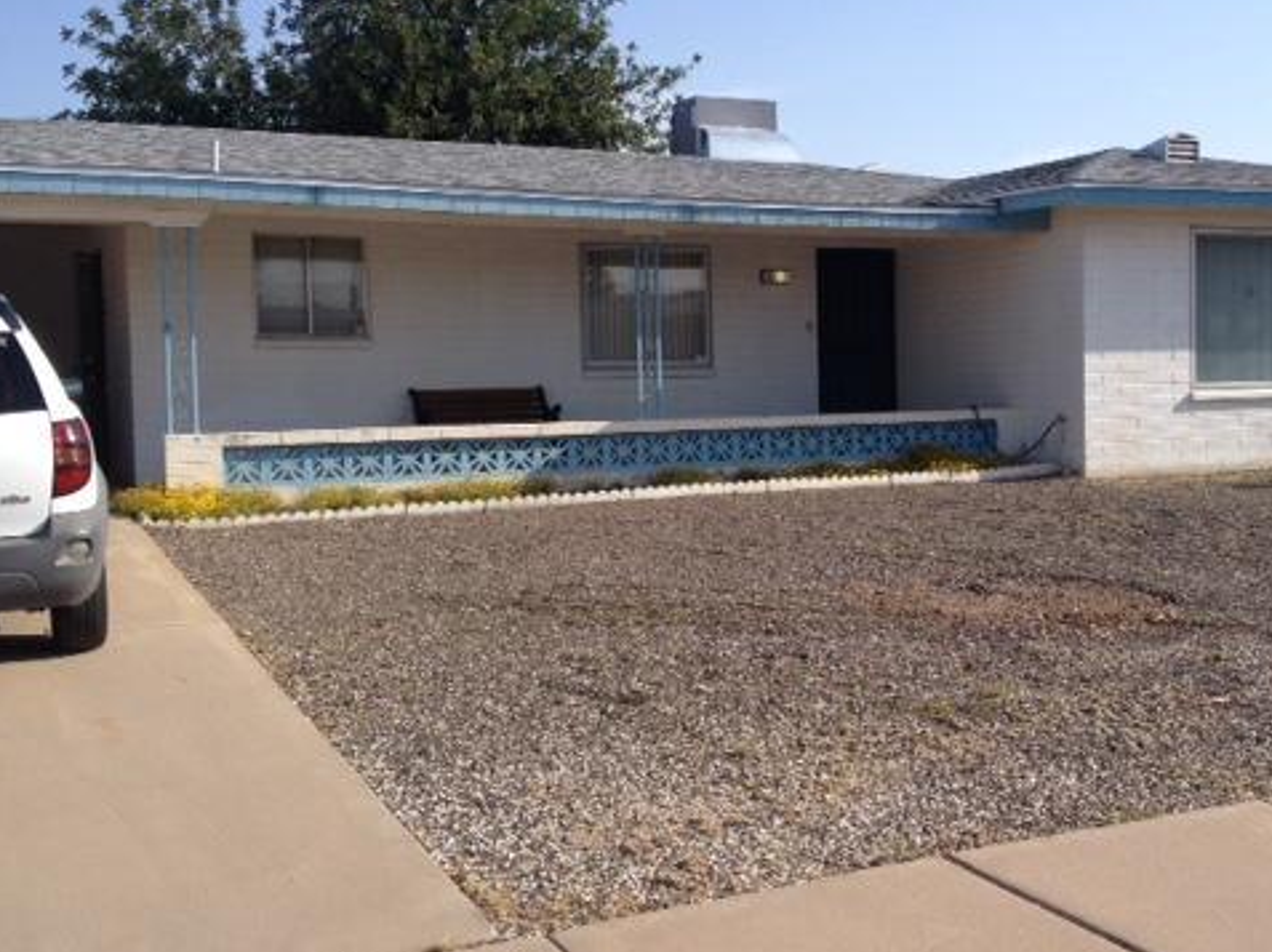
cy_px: 440
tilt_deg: -1.7
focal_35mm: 47
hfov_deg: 40.3
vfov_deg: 30.8
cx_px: 741
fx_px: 1726
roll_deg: +0.5
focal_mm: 4.28
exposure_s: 1/1534
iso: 50
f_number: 2.4
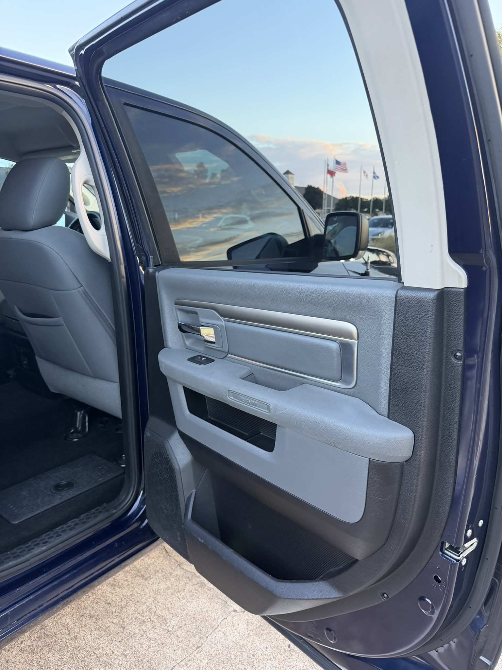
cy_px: 335
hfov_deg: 56.8
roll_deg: -0.8
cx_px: 251
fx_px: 464
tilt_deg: -15.0
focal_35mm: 24
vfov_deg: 71.6
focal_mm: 6.76
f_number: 1.78
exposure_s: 1/60
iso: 200
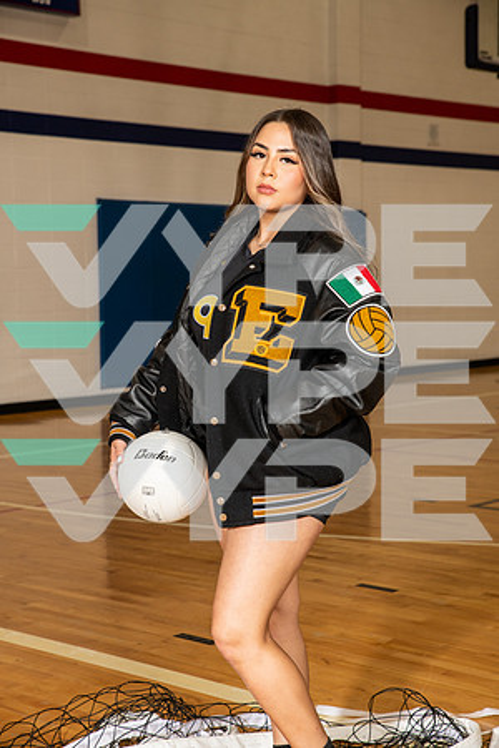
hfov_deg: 19.5
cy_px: 374
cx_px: 250
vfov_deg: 28.8
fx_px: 1455
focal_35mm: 70
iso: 320
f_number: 7.1
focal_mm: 70
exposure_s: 1/250
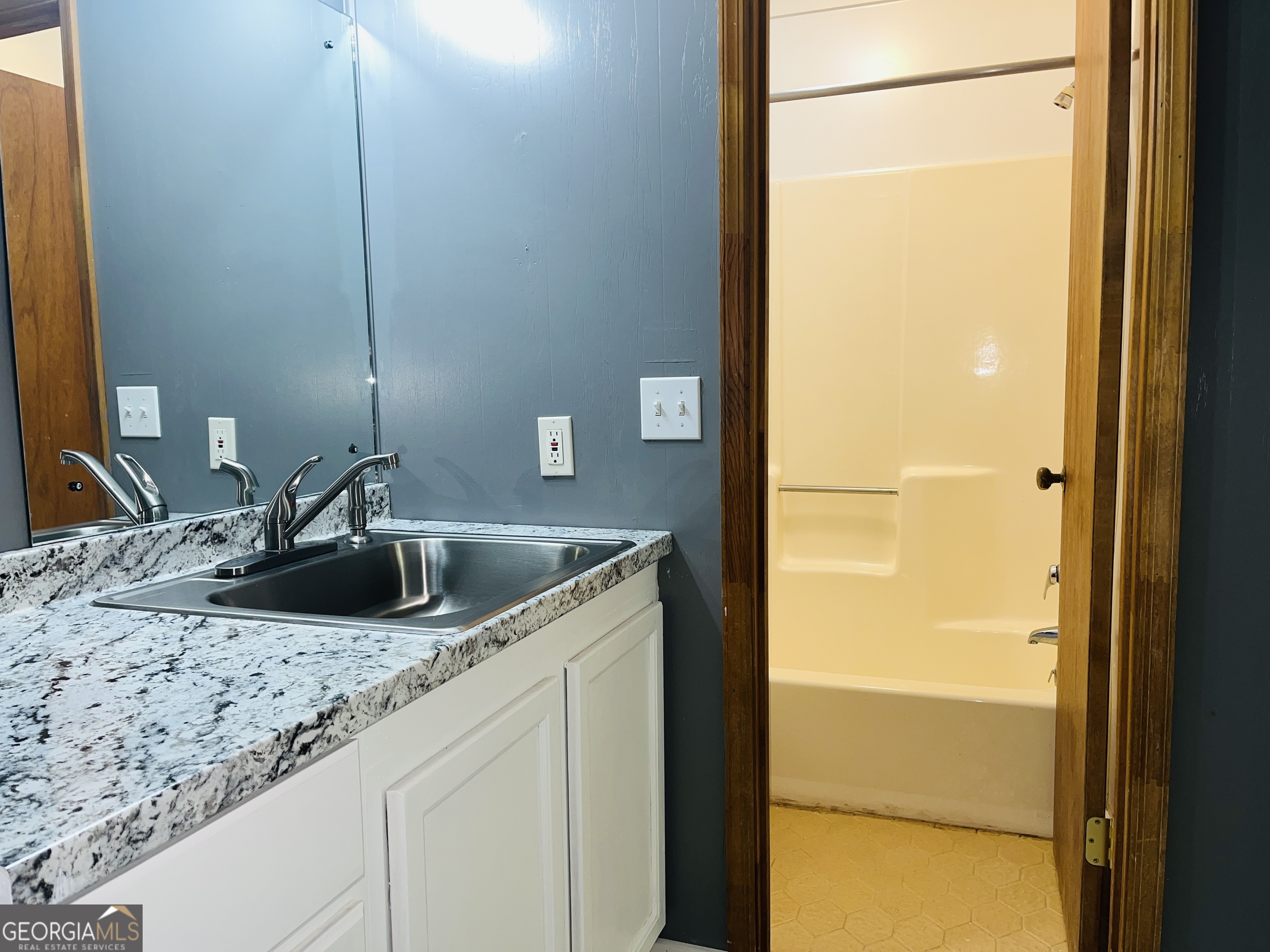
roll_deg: +1.1
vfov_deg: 53.1
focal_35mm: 26
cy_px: 476
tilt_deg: -6.6
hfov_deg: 67.3
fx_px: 954
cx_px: 635
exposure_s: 1/36
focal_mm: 5.1
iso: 32
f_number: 1.6
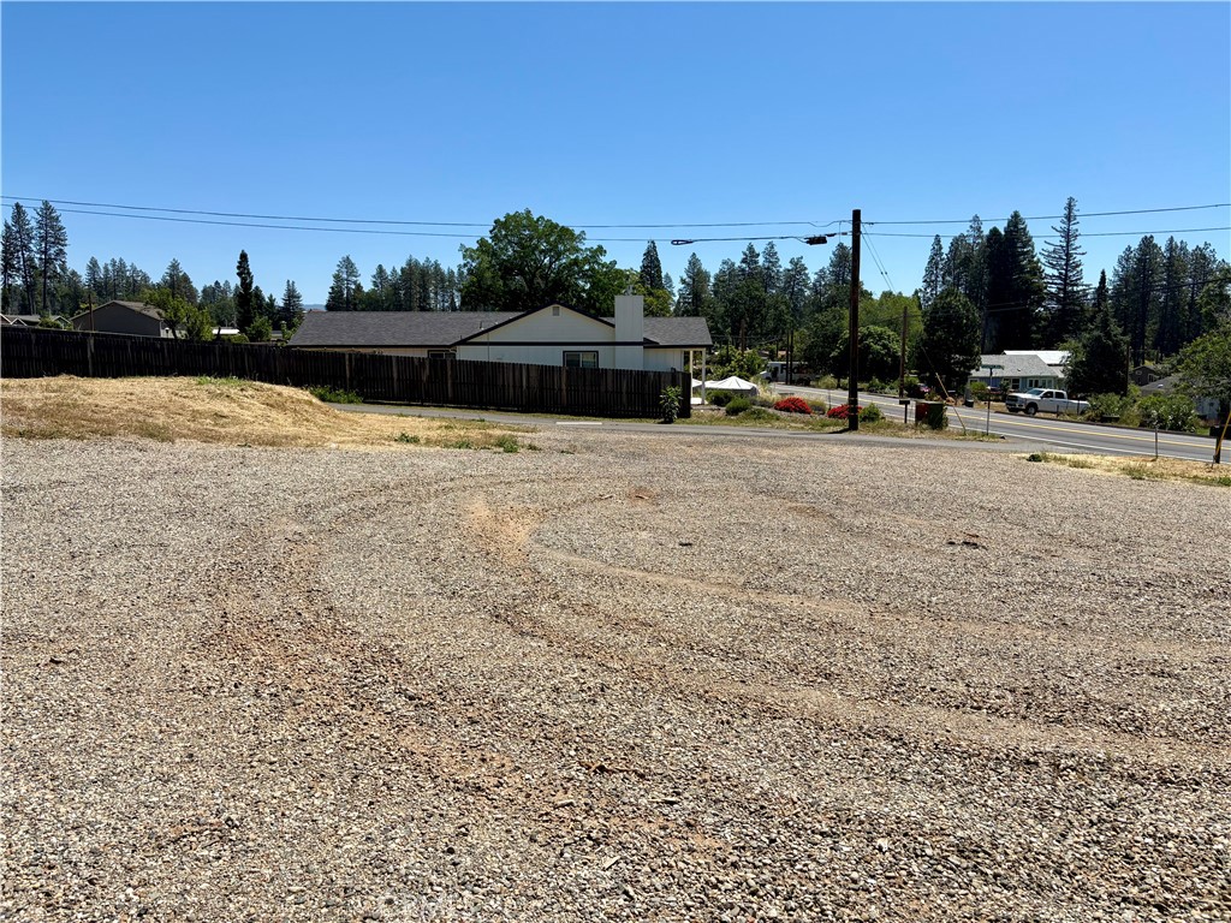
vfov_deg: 53.1
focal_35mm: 26
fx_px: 925
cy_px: 462
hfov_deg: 67.3
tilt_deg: -6.9
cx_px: 616
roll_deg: +0.3
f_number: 1.6
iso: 50
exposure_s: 1/4329
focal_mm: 5.96
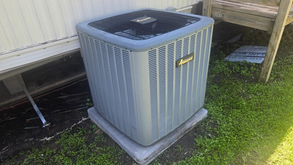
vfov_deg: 44.4
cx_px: 149
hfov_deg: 71.9
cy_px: 85
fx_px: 202
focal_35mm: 26
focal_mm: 5.4
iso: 25
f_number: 1.8
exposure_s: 1/190
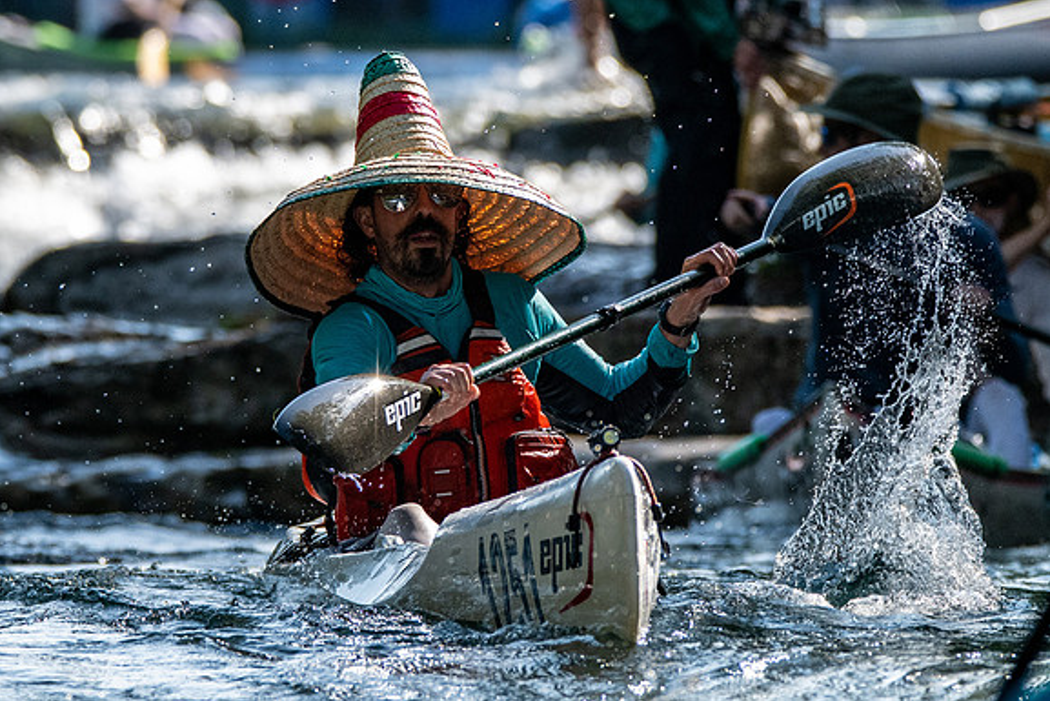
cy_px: 299
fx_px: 23688
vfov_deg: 1.7
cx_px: 411
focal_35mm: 812
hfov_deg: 2.5
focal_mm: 360
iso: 720
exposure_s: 1/2500
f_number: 6.3
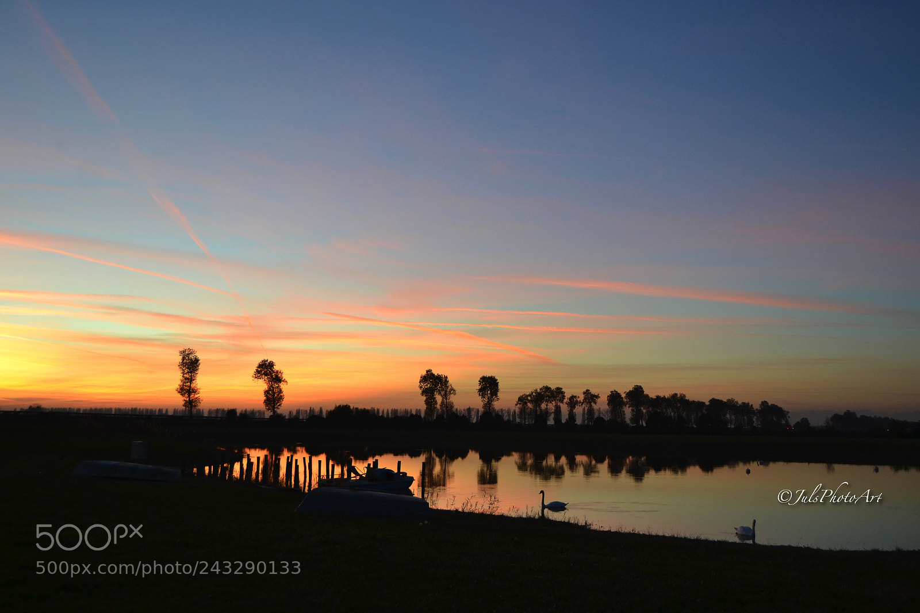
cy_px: 306
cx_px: 460
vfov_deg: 38.3
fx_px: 881
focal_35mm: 34
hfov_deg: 55.1
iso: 400
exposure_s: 1/80
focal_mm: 23
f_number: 4.5
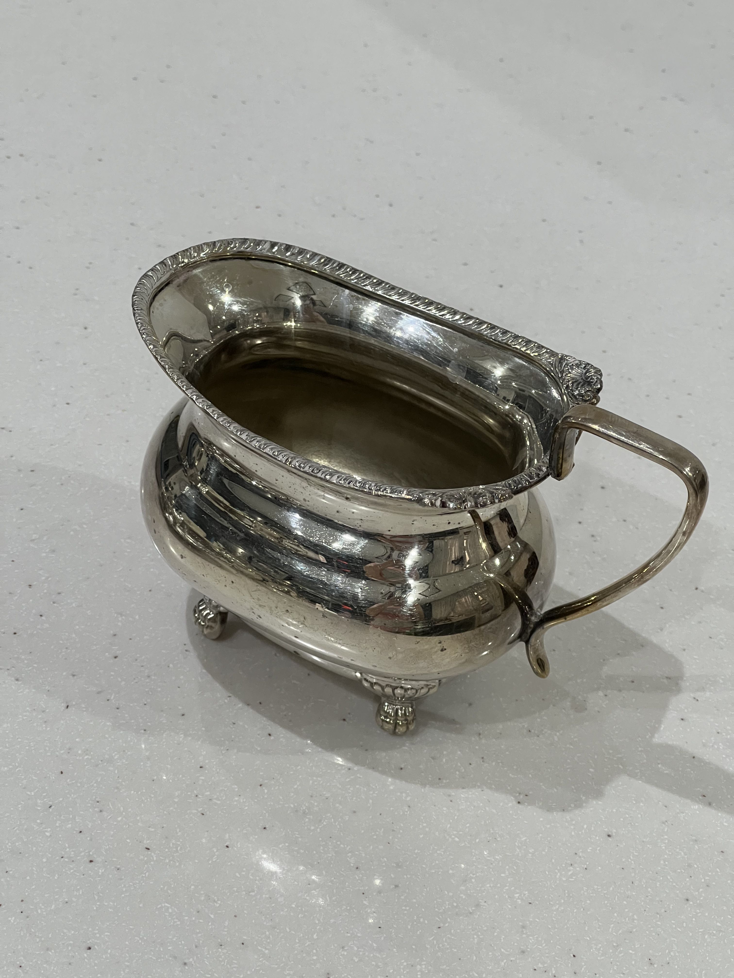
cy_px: 489
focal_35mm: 77
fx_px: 2177
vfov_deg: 25.3
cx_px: 367
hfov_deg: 19.1
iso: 320
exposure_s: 1/100
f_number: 2.8
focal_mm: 9
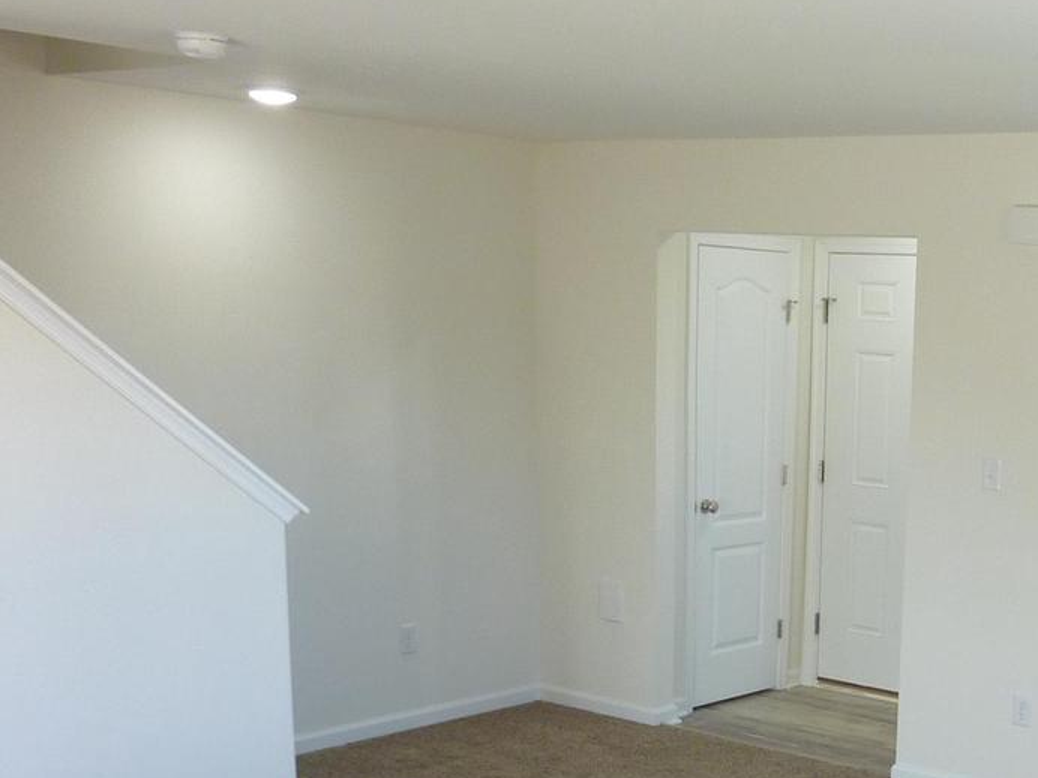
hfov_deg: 34.4
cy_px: 718
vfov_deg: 26.9
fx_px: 1559
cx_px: 972
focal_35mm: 52
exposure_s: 1/30
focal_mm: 4.1
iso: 100
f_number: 3.3
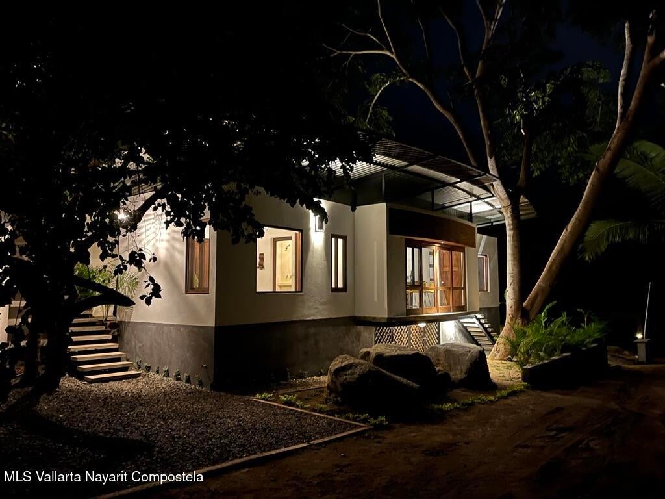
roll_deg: +0.5
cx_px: 332
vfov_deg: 53.1
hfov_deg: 67.3
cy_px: 250
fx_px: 499
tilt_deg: +4.1
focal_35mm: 26
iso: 640
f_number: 1.6
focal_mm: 5.1
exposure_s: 1/5
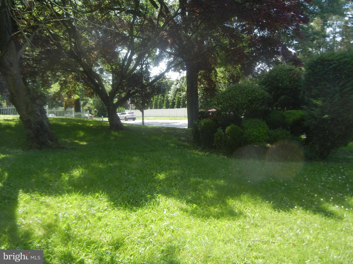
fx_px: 306
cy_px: 132
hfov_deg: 60.0
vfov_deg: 46.8
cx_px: 176
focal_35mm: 30
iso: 160
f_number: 3.5
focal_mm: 5.4
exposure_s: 1/263
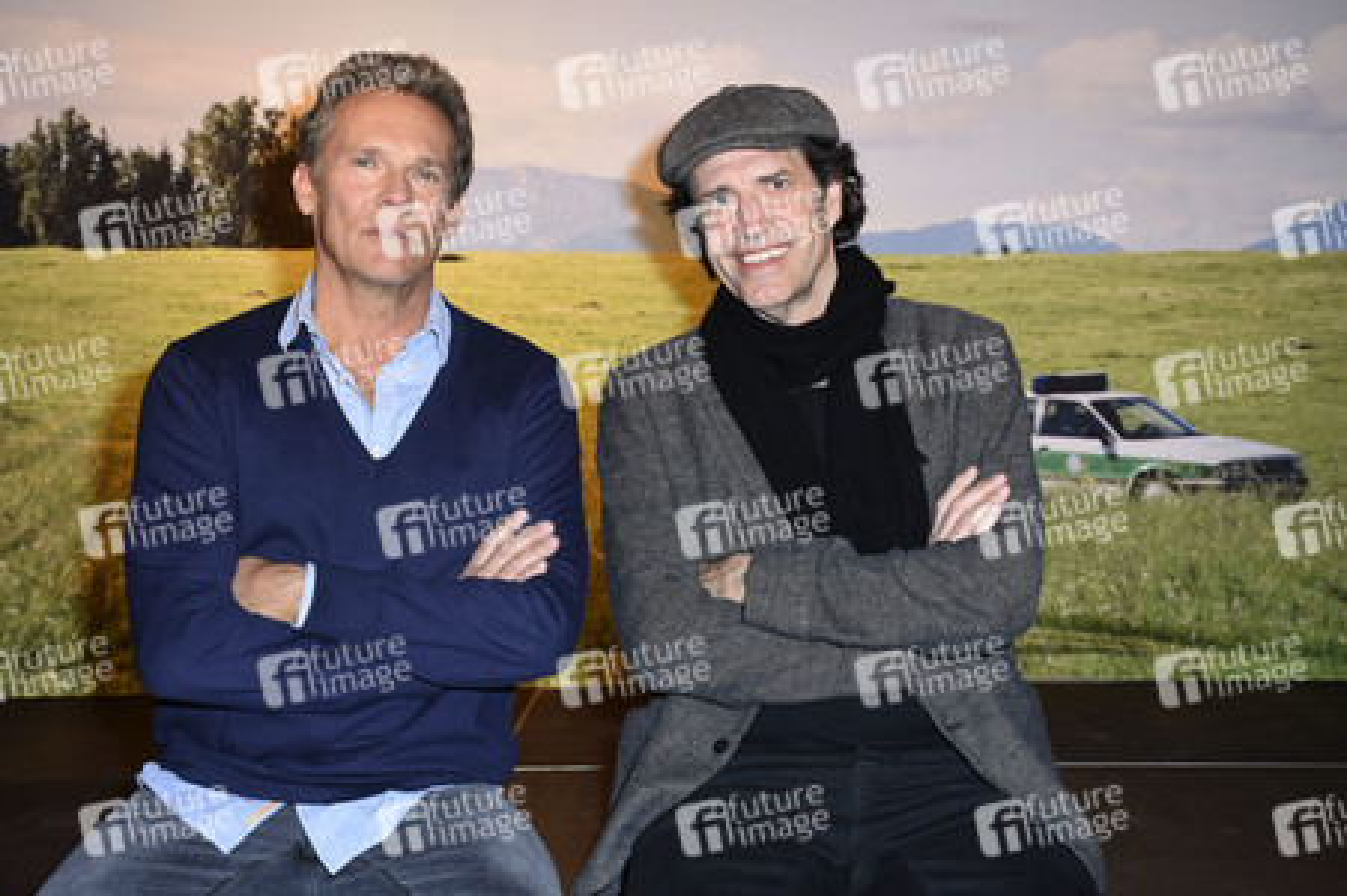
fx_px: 2131
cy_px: 448
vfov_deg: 23.7
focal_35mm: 57
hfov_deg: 35.1
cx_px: 674
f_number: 5.6
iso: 640
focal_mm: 38
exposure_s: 1/160
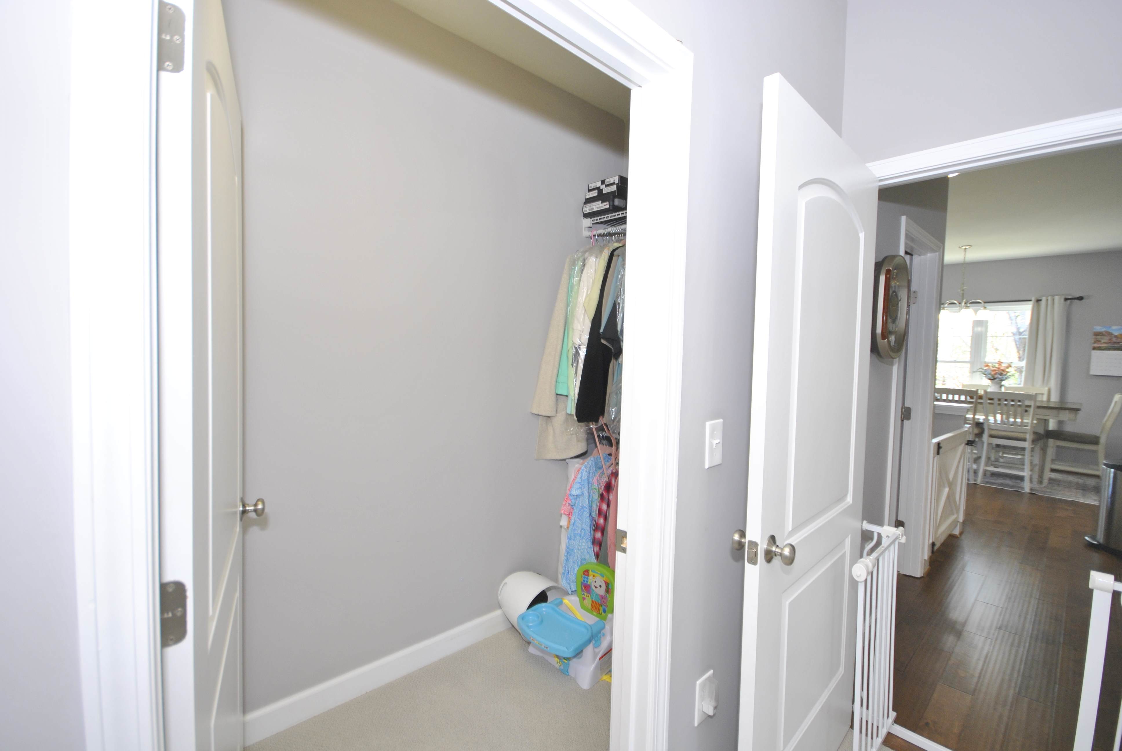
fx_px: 468
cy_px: 376
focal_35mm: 15
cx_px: 561
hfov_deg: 100.3
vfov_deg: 77.5
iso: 280
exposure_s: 1/30
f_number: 4
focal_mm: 10
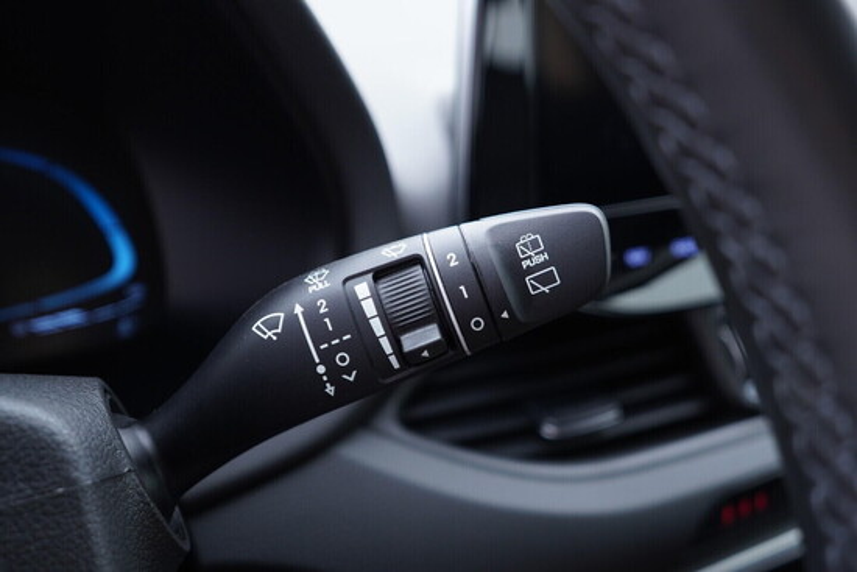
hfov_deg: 53.1
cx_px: 428
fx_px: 857
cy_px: 286
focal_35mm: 36
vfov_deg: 36.9
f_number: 2.8
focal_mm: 24
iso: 320
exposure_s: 1/40
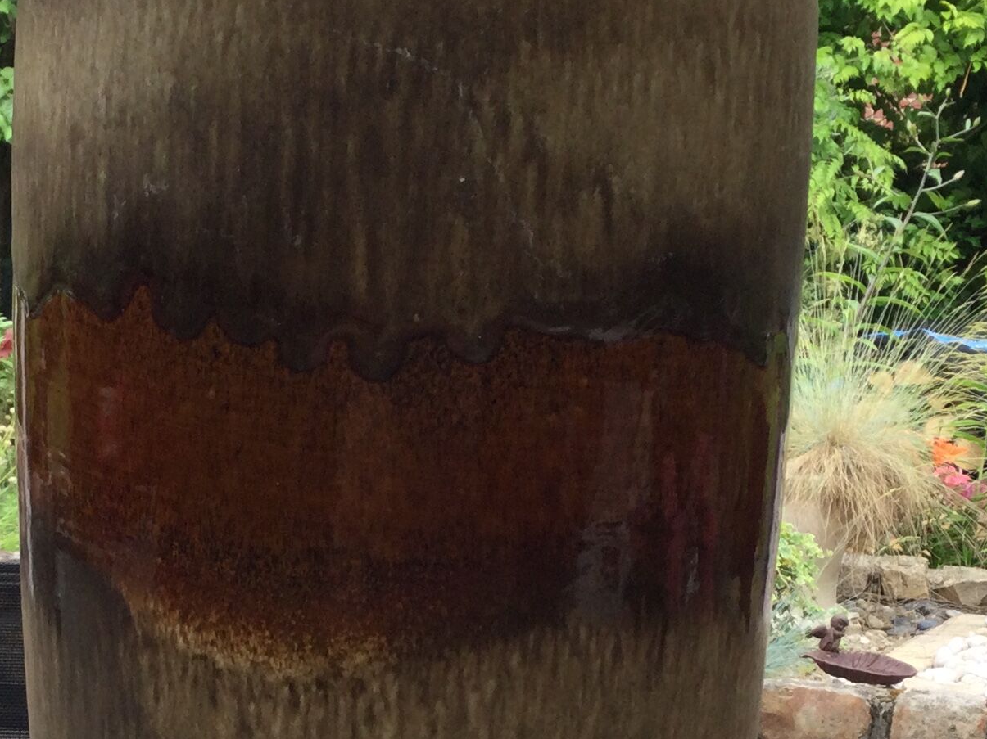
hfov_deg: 23.3
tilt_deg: -13.8
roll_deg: -1.4
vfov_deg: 17.3
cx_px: 399
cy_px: 643
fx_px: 2394
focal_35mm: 84
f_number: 2.4
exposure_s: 1/242
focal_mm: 3.3
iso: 25
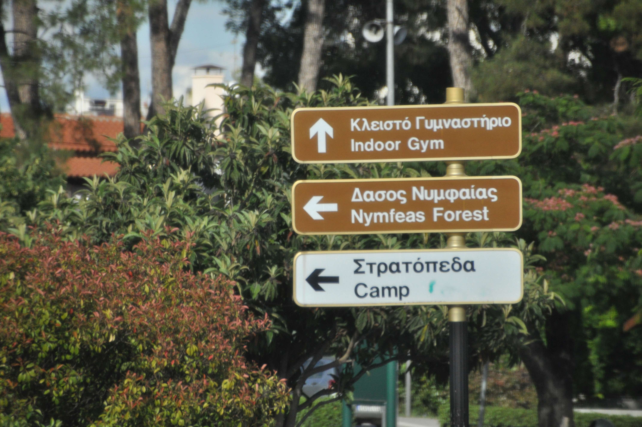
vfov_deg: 3.4
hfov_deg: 5.1
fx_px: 7214
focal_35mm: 405
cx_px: 321
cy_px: 214
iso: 800
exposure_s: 1/400
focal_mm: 270
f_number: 6.3
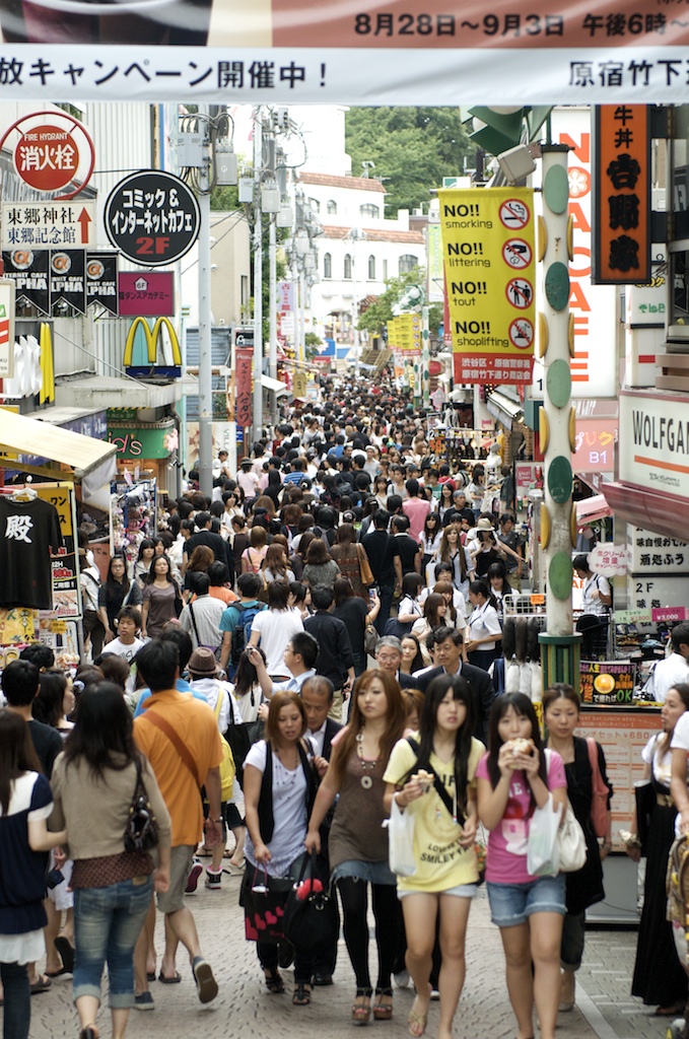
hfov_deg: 13.0
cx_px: 344
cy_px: 520
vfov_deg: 19.5
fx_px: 3025
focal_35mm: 105
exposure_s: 1/1000
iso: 800
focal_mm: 70
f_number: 2.8
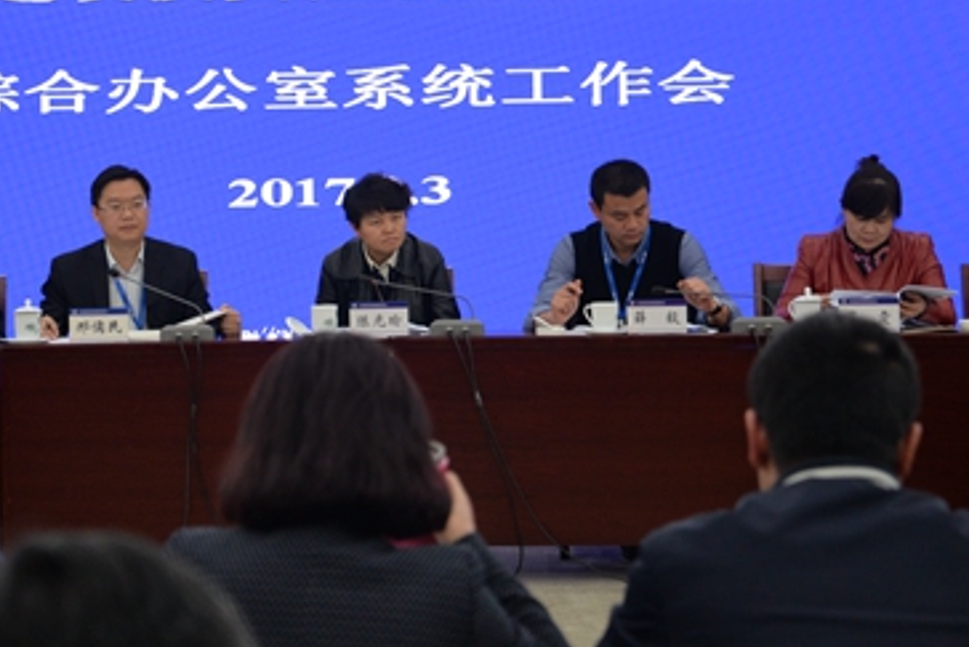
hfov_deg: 16.1
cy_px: 134
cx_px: 338
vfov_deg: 10.8
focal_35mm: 127
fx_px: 3420
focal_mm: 66
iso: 1250
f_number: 4.5
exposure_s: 1/125
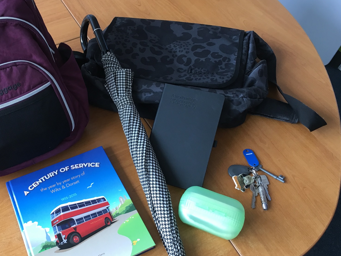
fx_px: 394
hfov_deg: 46.0
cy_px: 122
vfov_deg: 36.0
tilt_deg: -50.7
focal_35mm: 40
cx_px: 112
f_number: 2.2
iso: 50
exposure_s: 1/33
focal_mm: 4.15
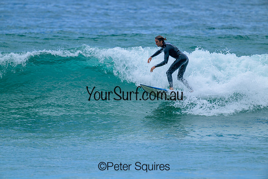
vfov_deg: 2.5
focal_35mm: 560
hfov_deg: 3.7
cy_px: 90
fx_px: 4170
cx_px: 134
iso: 450
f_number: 8
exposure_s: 1/2000
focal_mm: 560
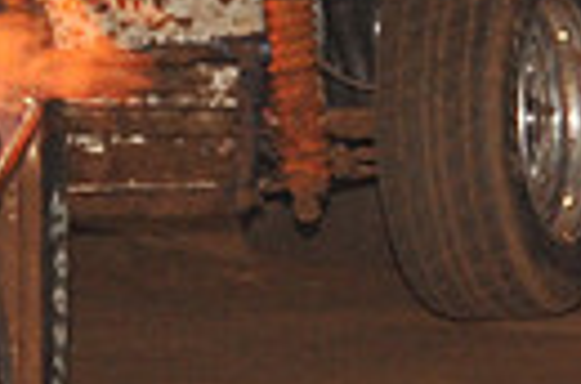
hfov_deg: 3.4
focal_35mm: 604
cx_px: -411
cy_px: -103
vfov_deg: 2.3
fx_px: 9724
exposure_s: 1/320
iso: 1600
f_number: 6.3
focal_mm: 135
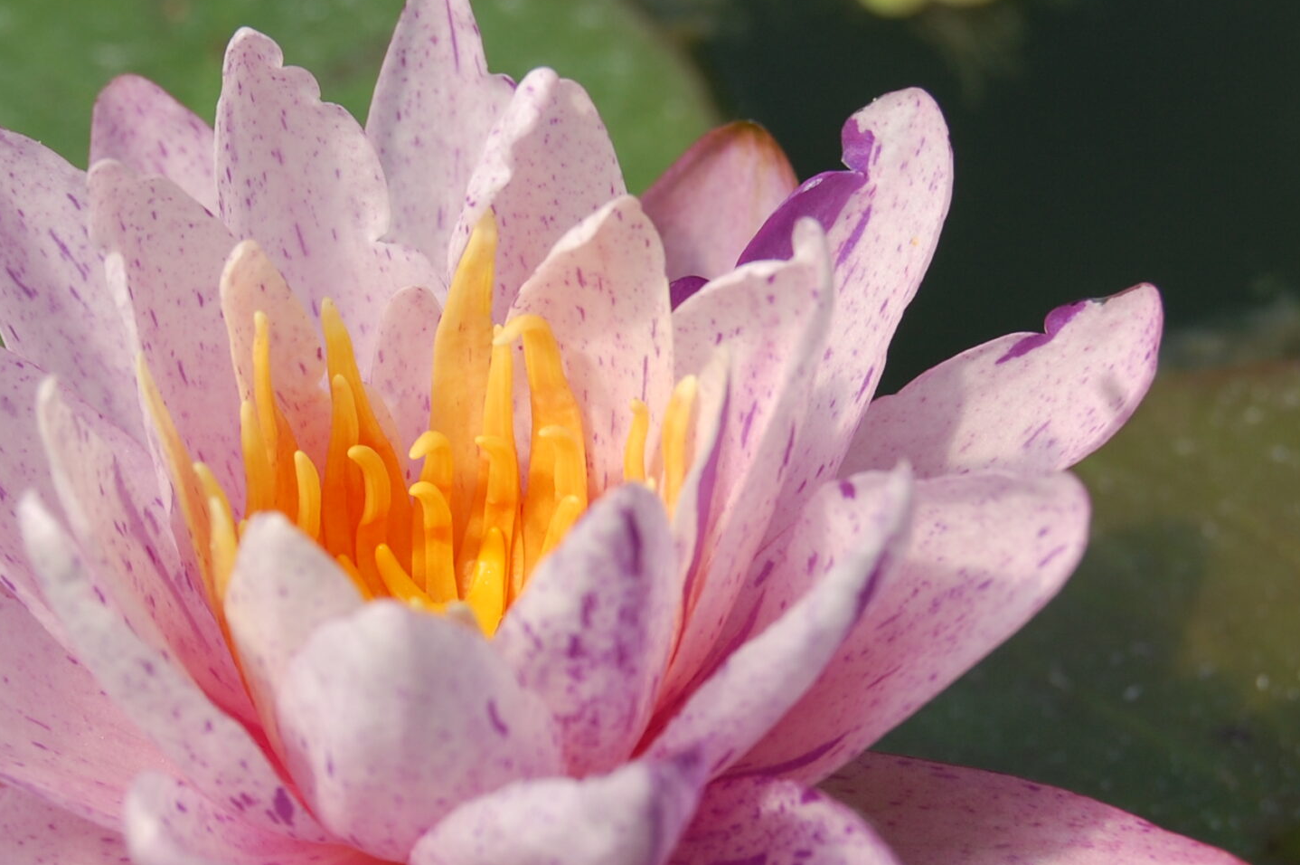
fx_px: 5299
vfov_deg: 9.3
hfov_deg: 14.0
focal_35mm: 147
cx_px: 633
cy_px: 525
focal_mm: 55
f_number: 10
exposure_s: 1/320
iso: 200
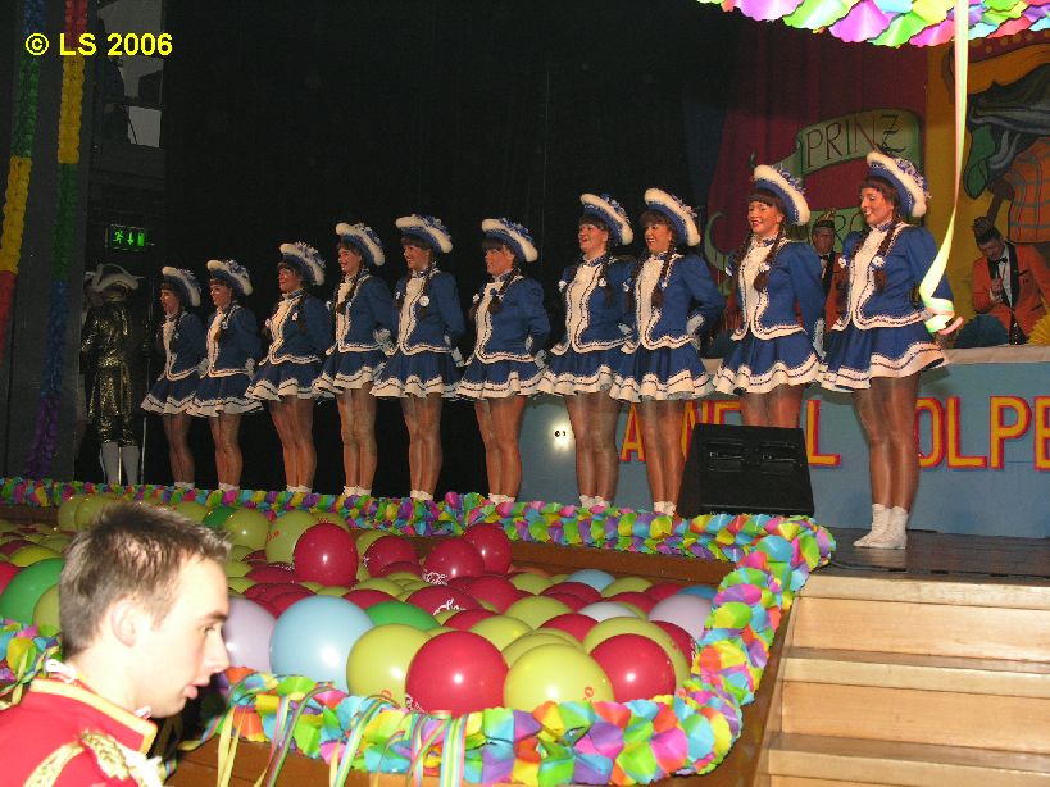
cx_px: 525
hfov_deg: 32.7
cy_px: 394
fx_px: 1789
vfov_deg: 24.8
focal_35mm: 59
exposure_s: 1/60.1
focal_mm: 15
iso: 100
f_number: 4
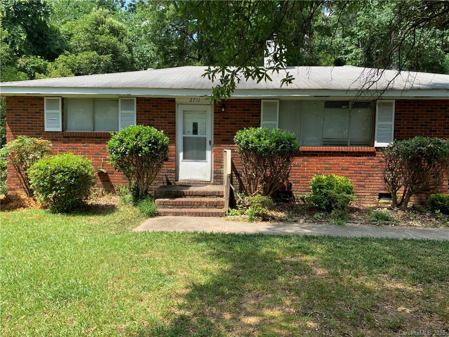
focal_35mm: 26
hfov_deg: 67.3
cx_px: 224
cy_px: 168
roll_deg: -0.9
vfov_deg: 53.1
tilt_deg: -4.0
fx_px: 337
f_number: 1.8
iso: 25
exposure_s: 1/701
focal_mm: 4.25
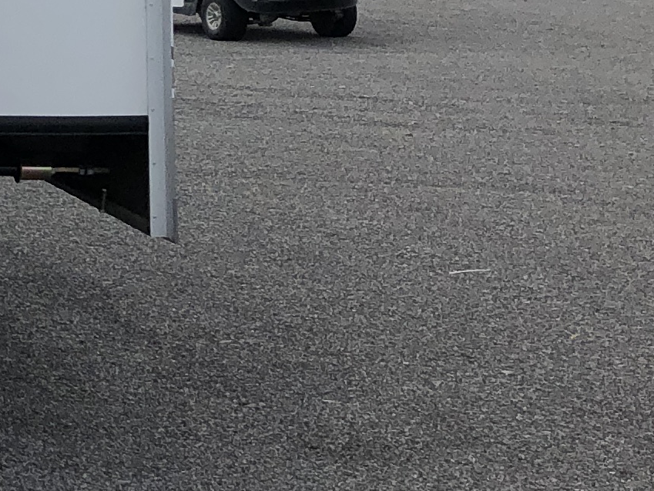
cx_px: -608
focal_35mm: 133
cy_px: -207
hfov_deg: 13.1
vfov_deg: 10.8
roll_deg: -1.1
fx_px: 2513
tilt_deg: -0.9
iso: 25
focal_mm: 3.99
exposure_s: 1/3205
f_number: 1.8
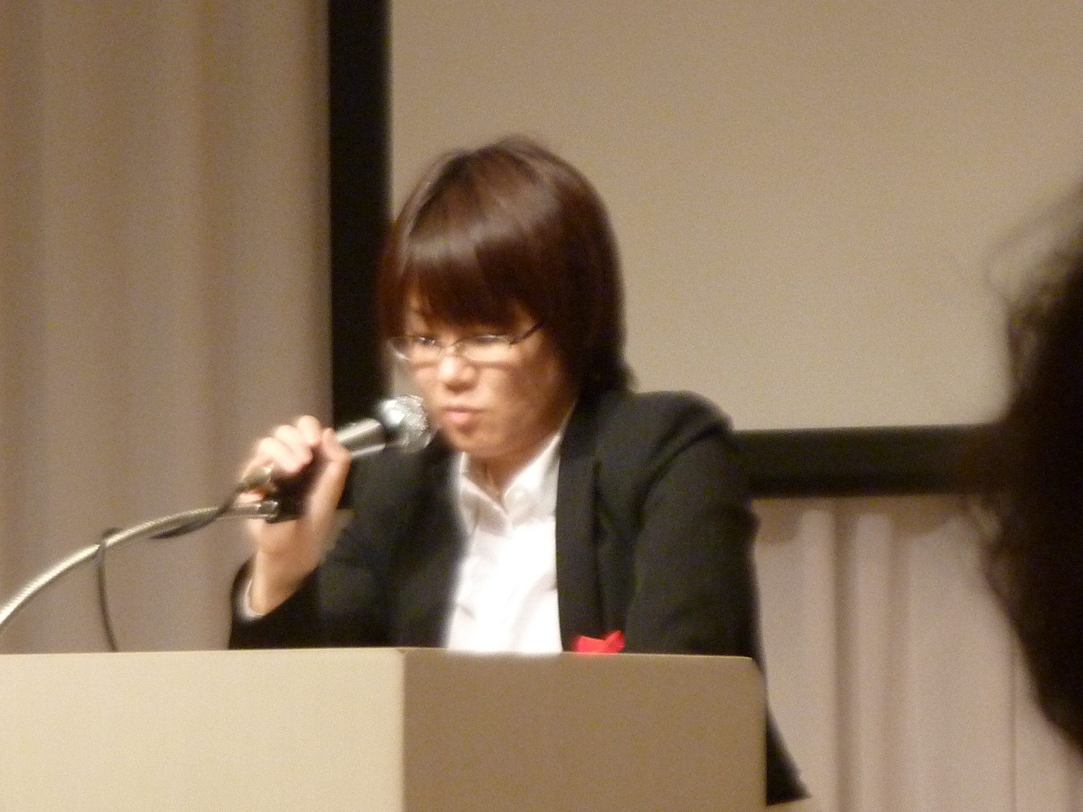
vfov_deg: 2.8
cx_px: 542
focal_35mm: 535
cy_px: 406
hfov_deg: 3.7
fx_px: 16738
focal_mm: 49.2
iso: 400
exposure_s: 1/30
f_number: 4.9
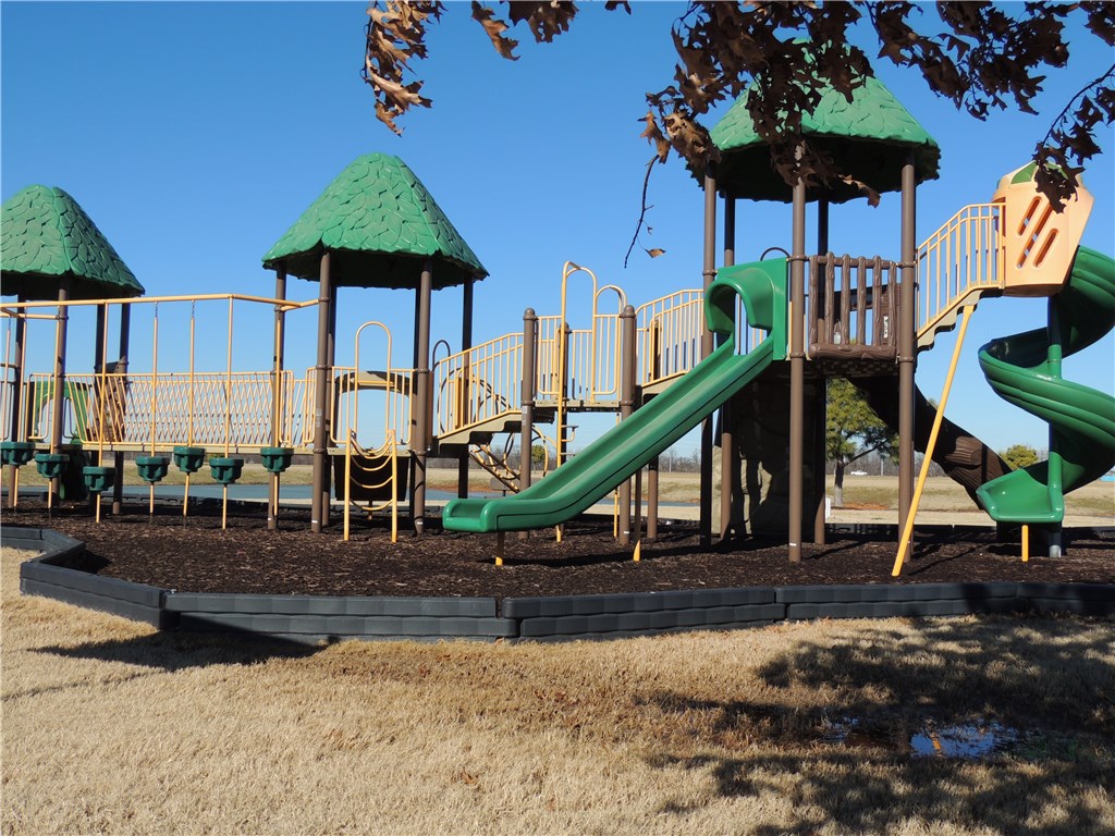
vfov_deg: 42.9
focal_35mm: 33
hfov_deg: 55.4
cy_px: 418
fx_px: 1063
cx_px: 558
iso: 100
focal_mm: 5.8
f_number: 3.2
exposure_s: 1/1250
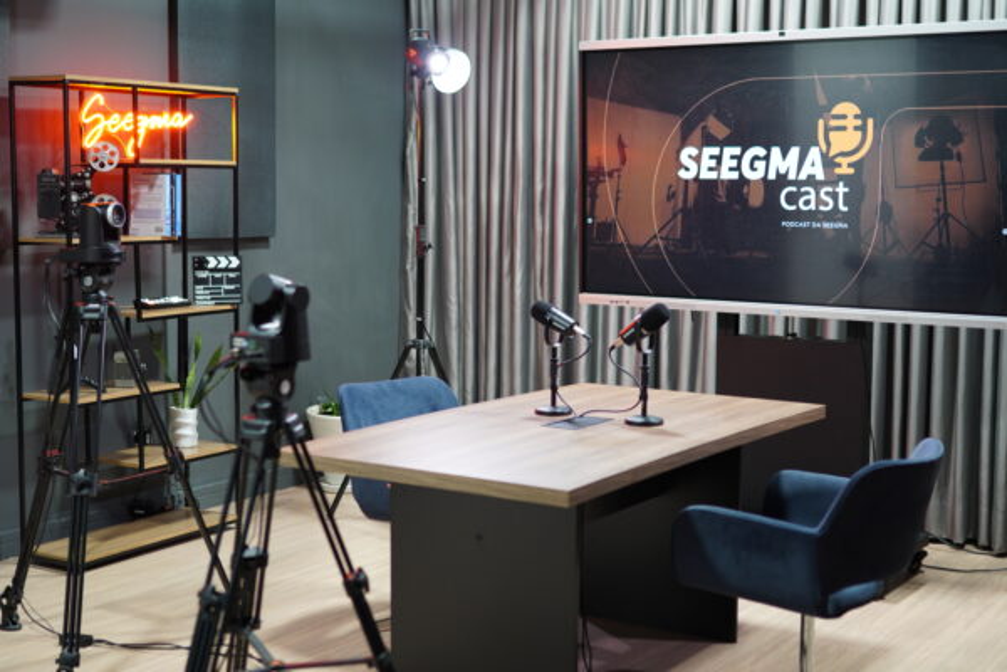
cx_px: 504
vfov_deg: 25.8
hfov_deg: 37.9
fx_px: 1468
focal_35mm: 52
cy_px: 336
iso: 200
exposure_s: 1/20
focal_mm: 35
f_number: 1.4
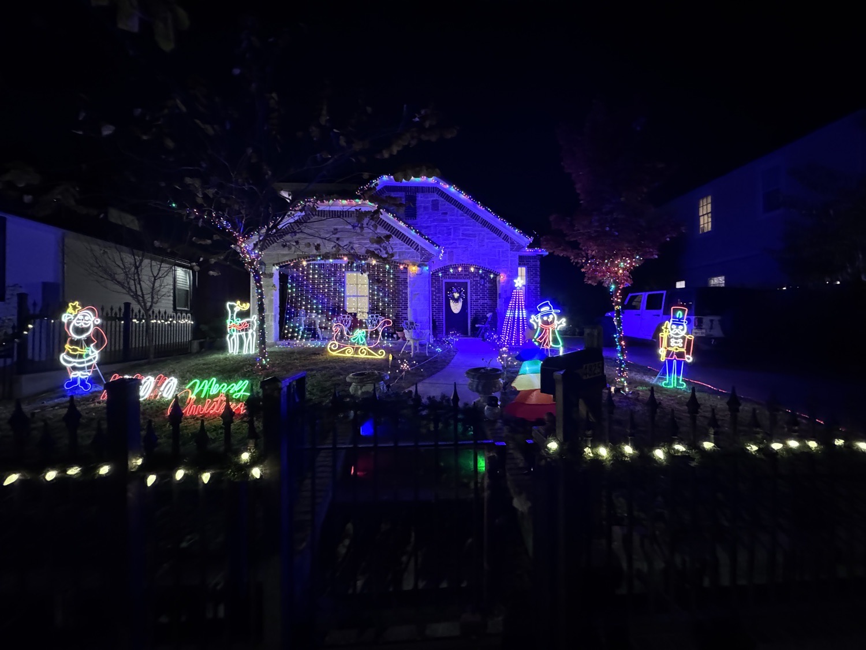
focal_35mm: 14
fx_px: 350
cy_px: 325
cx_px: 433
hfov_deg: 102.1
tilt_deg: -0.7
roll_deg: +0.1
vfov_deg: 85.7
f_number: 2.2
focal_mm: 2.22
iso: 1250
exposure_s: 1/40
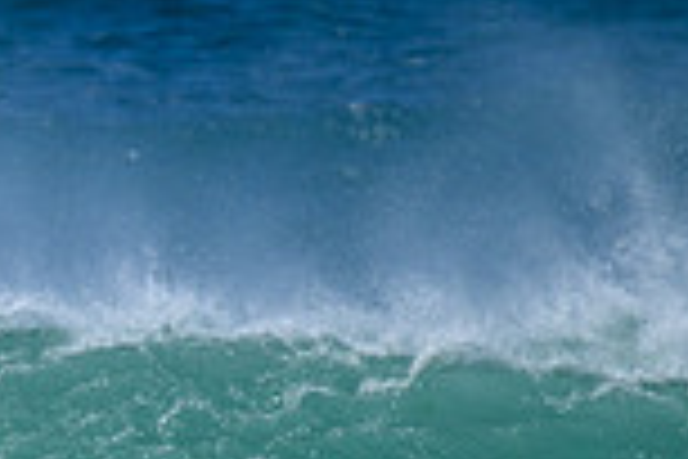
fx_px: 40589
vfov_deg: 0.6
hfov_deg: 1.0
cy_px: 686
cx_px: -553
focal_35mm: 2124
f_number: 8
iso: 360
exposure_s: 1/2000
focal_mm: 560
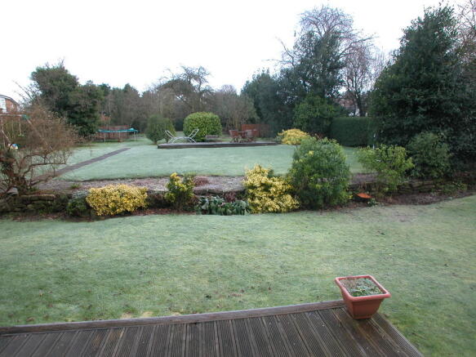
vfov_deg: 49.7
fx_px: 385
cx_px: 238
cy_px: 178
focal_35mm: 28
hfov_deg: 63.5
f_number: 3.1
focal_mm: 7.1
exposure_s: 1/72.4
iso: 100
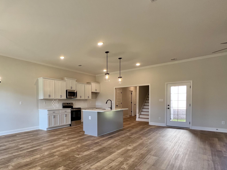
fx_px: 125
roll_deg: +0.3
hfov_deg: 79.7
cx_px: 63
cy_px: 106
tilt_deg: -2.7
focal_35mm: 19
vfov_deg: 67.6
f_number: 1.8
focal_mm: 1.57
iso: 125
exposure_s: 1/120
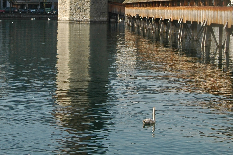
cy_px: -9
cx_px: 89
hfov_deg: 17.0
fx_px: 776
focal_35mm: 120
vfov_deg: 11.3
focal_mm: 26
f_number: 10
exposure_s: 1/200
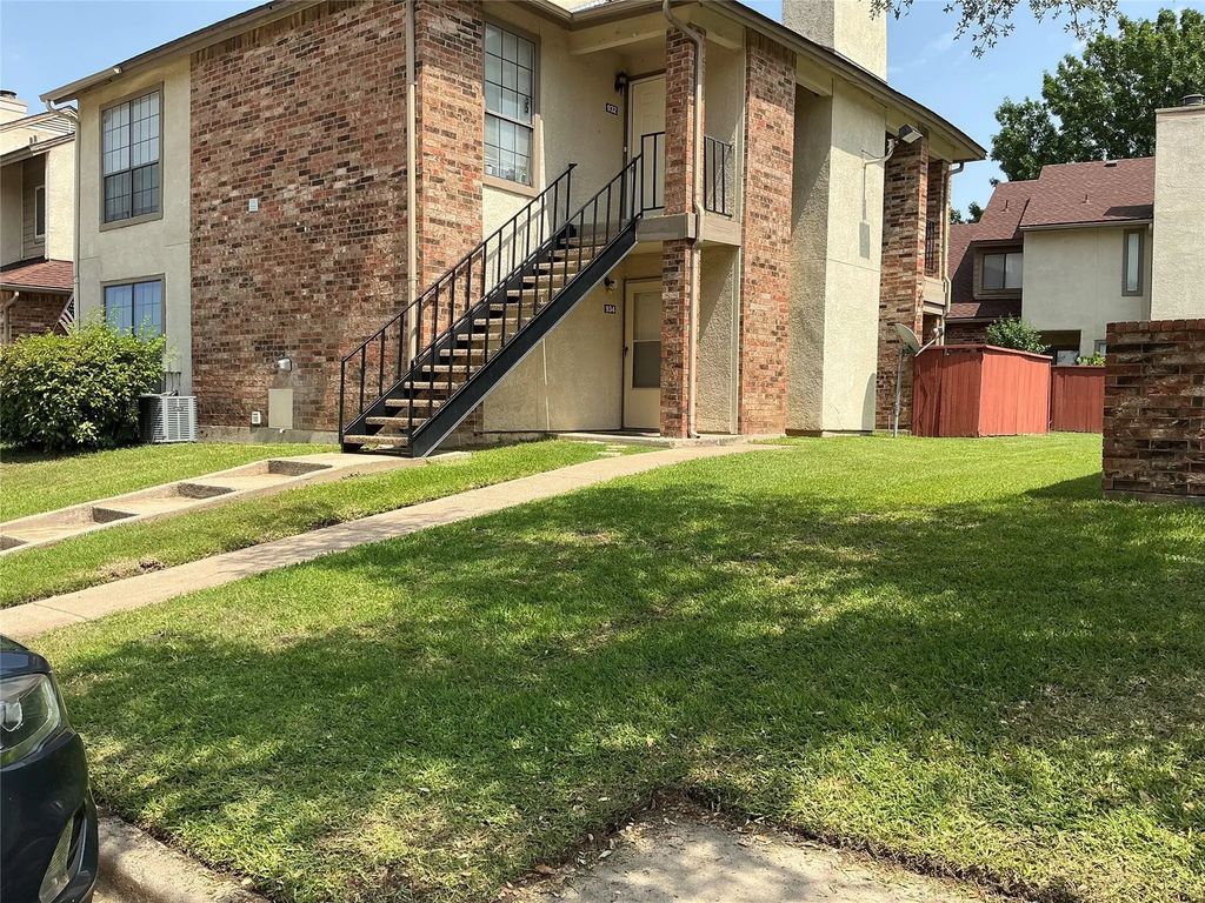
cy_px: 452
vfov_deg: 49.7
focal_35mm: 28
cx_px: 602
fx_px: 975
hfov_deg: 63.4
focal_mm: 3
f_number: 1.8
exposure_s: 1/1144
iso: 25
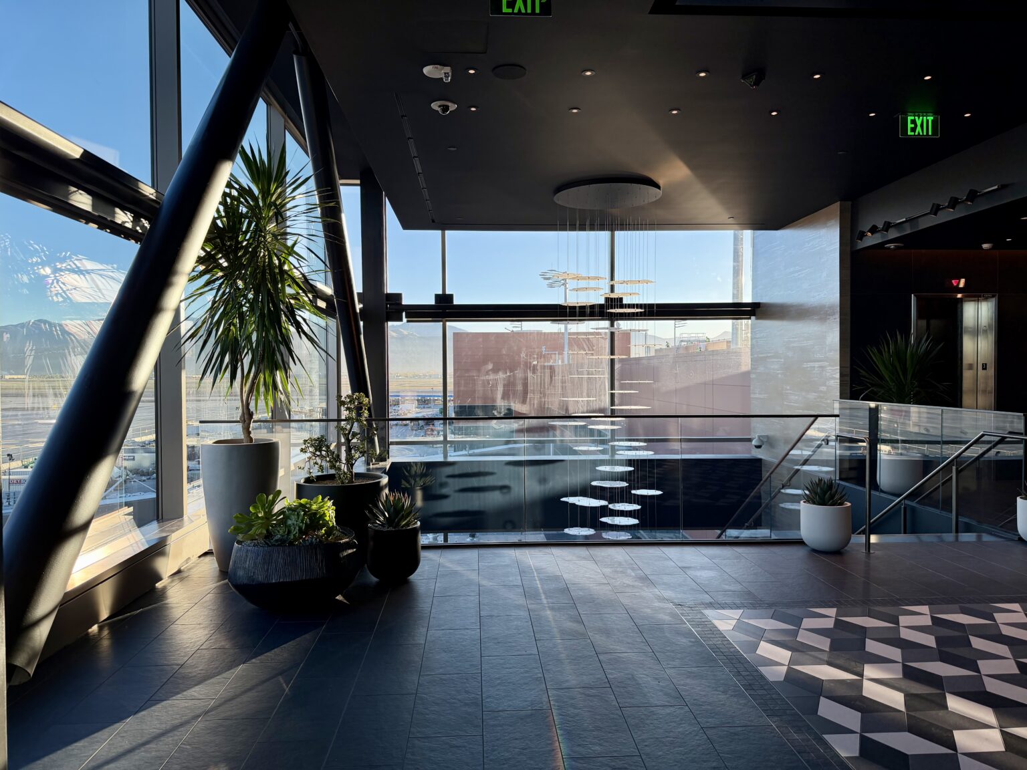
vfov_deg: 56.8
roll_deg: +1.2
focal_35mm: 24
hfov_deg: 71.6
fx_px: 712
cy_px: 385
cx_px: 514
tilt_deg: -0.7
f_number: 1.78
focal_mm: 6.76
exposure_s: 1/722
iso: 100
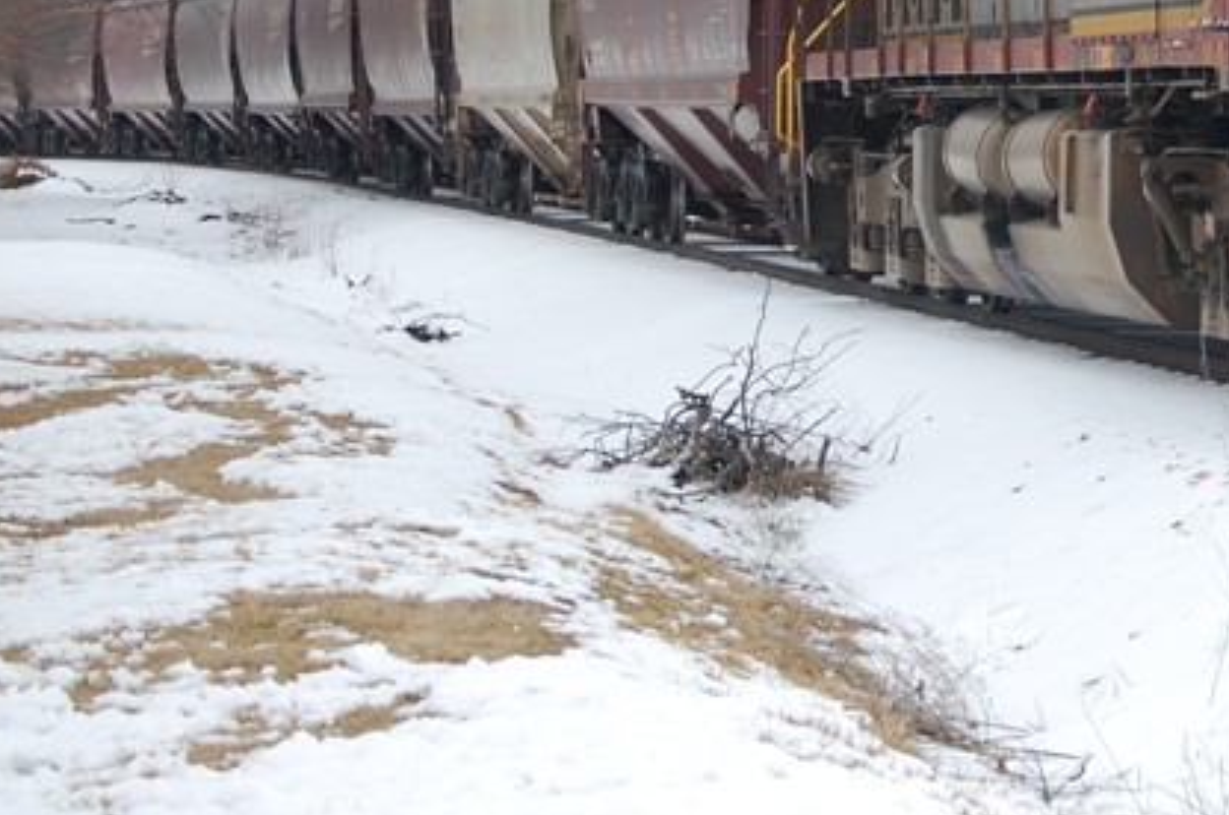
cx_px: 1114
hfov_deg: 11.4
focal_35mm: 179
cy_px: 71
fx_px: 6104
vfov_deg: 7.6
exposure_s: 1/1000
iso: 220
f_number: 4
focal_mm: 55
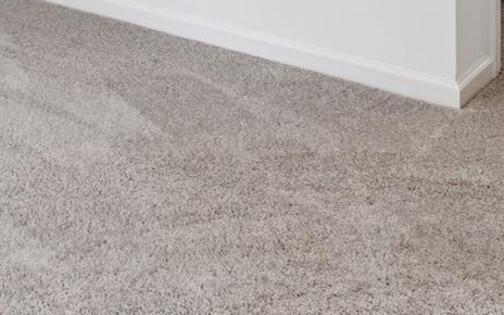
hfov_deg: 24.6
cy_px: -291
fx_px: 1001
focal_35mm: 73
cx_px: -154
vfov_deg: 15.0
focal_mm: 16.2
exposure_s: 1/8
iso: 100
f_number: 9
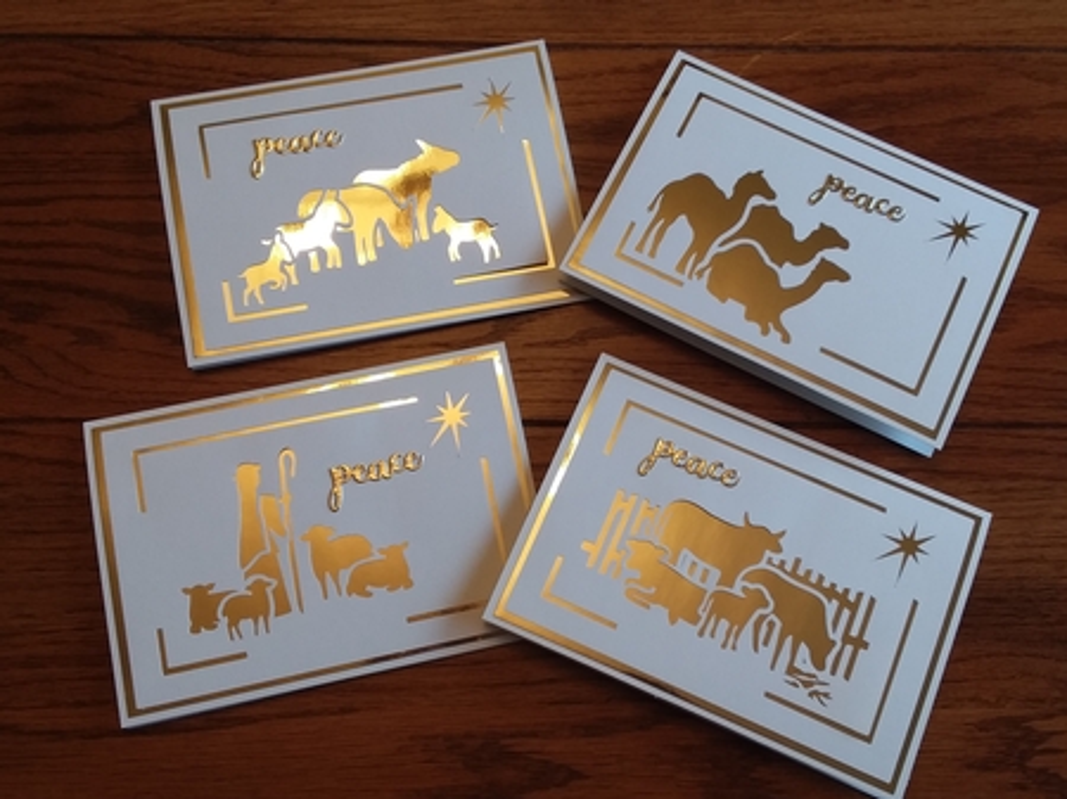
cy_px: 400
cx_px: 534
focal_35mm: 27
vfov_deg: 51.3
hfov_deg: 65.4
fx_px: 832
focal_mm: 2.91
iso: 50
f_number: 1.9
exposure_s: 1/50
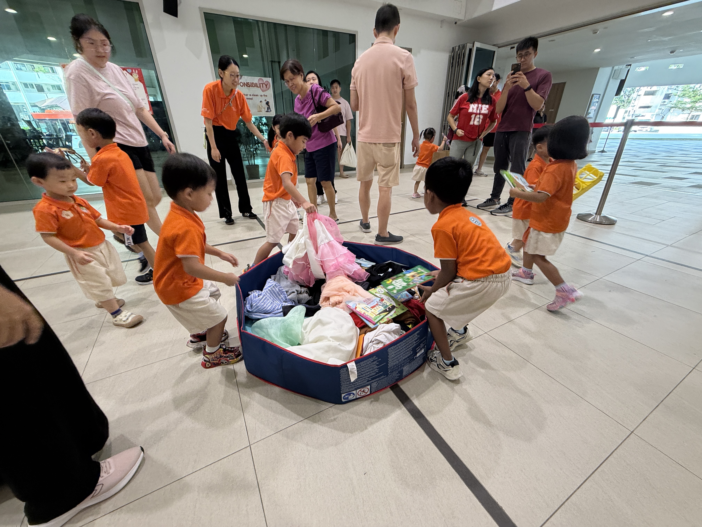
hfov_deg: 102.1
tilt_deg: -27.7
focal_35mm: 14
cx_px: 351
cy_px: 264
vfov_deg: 85.7
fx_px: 284
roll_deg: -2.6
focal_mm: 2.22
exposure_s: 1/100
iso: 200
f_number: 2.2
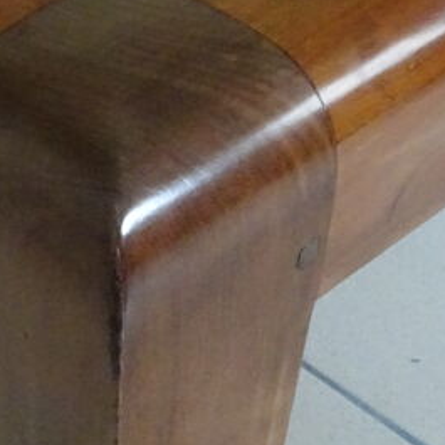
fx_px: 1164
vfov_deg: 21.6
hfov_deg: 19.9
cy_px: 207
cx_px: -133
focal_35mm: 80
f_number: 3.5
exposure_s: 1/60
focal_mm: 4.1
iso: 1600
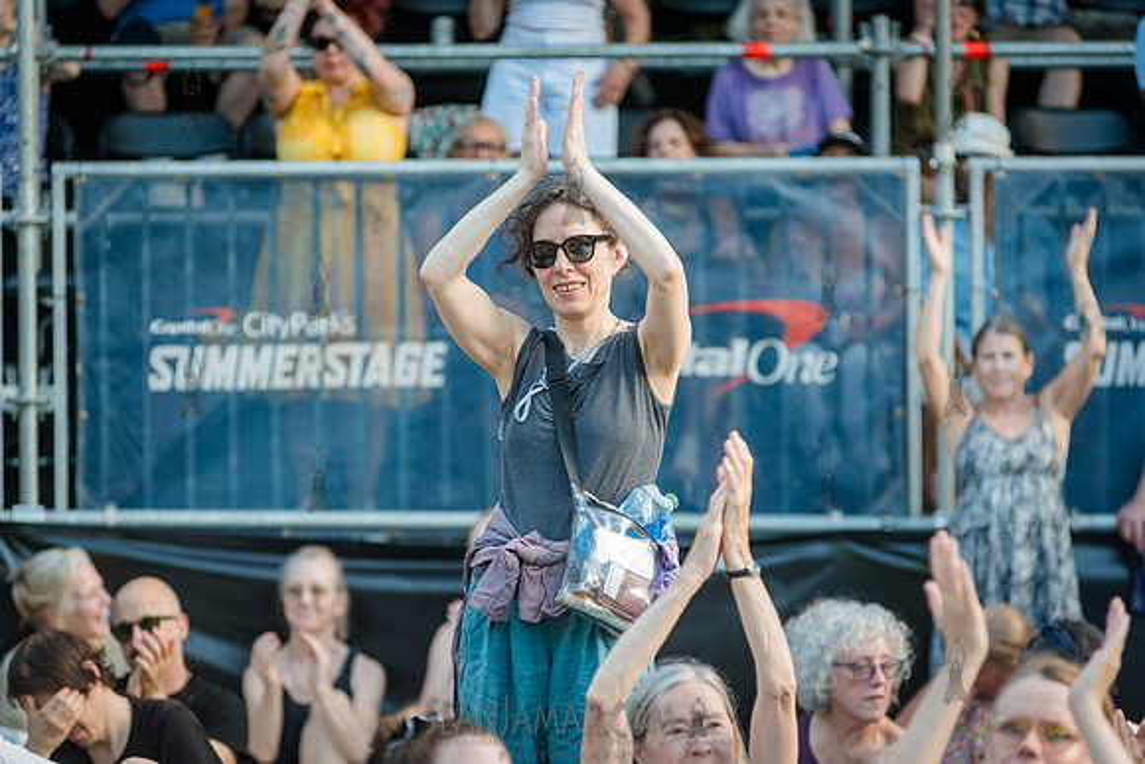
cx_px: 550
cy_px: 381
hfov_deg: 9.6
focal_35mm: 214
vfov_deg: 6.4
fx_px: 6802
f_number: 4
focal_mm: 200
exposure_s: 1/250
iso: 2000
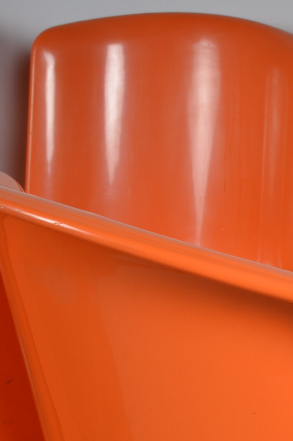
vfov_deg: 18.1
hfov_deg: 12.0
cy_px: 483
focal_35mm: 109
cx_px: 447
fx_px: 1331
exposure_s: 1/125
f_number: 14
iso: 100
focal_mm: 22
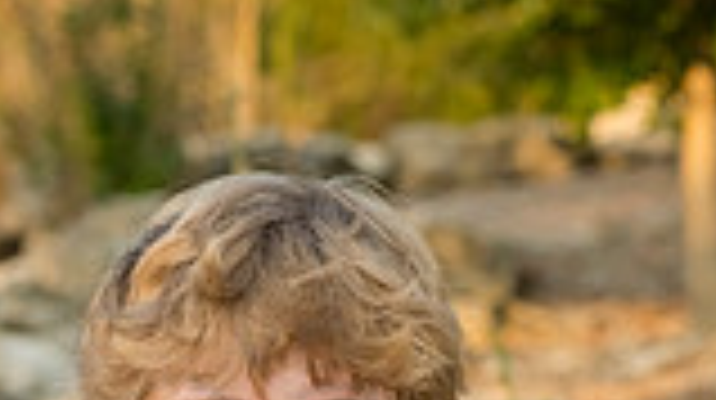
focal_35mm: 273
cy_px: 899
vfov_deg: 4.4
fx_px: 5177
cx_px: 189
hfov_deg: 7.9
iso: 800
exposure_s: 1/500
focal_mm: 92
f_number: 7.1
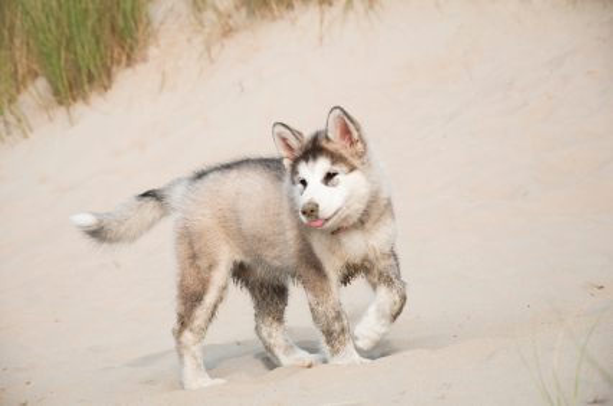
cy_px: 203
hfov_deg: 13.1
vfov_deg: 8.7
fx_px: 2676
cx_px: 306
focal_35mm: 158
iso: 200
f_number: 7.1
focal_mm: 105
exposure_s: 1/320
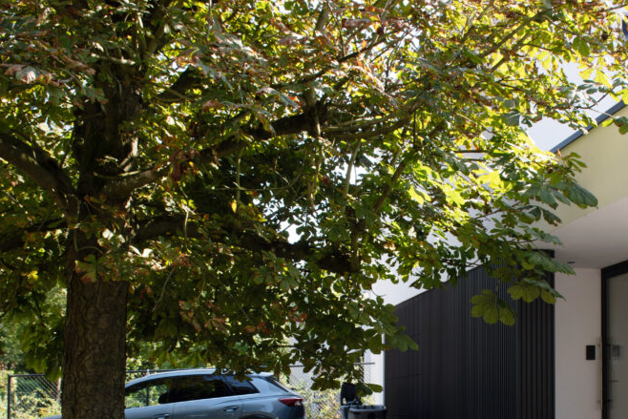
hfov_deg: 35.2
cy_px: 323
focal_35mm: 56
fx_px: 977
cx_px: 430
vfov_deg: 23.9
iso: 100
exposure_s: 1/60
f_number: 9
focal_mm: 24
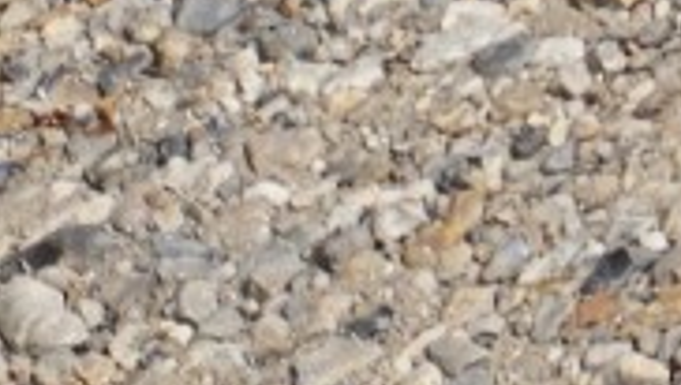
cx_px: 2690
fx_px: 3581
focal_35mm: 198
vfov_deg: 5.5
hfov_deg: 7.6
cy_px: -1088
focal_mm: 5.4
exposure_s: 1/871
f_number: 1.8
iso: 25
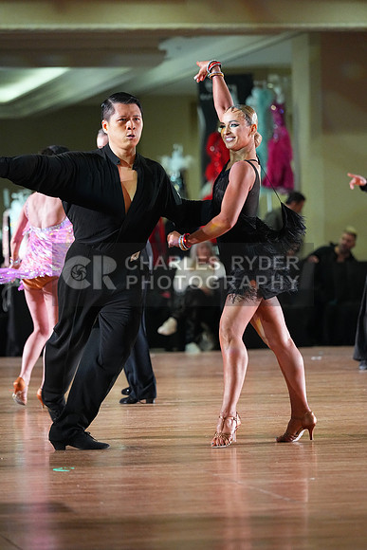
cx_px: 184
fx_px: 3010
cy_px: 275
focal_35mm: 197
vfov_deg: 10.4
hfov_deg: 7.0
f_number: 4.5
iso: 8000
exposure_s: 1/400
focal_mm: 197
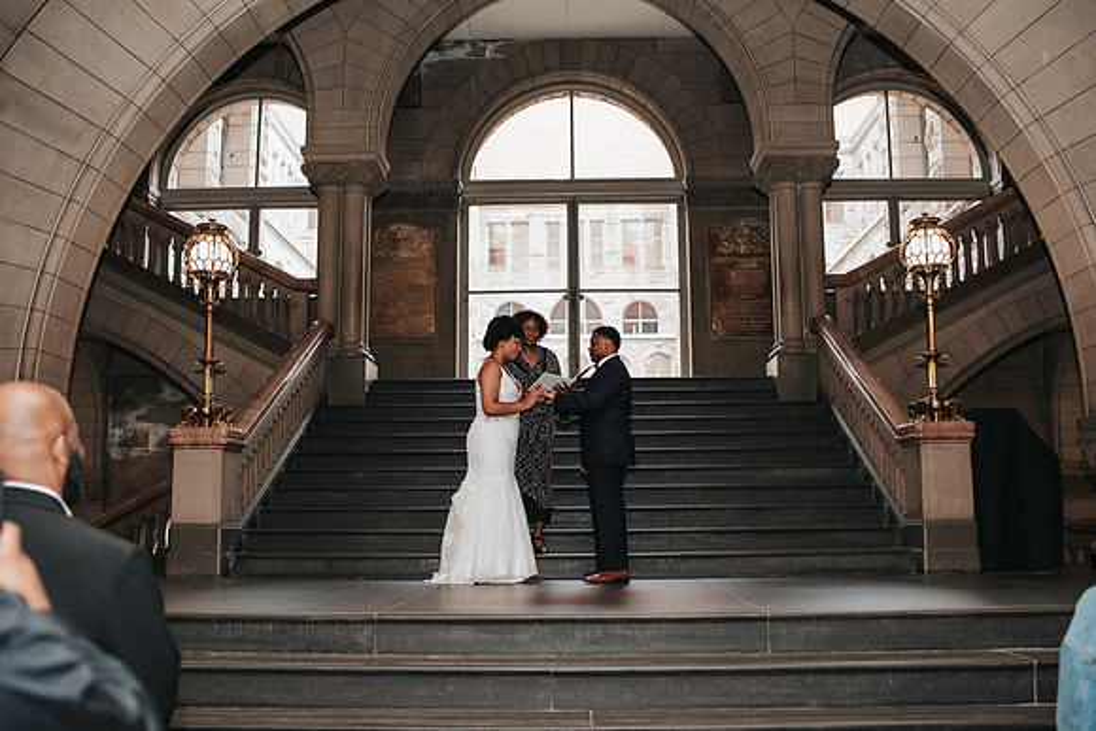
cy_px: 364
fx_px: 1096
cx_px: 550
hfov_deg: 53.1
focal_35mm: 36
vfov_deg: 36.9
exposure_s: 1/125
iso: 1000
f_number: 3.2
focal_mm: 35
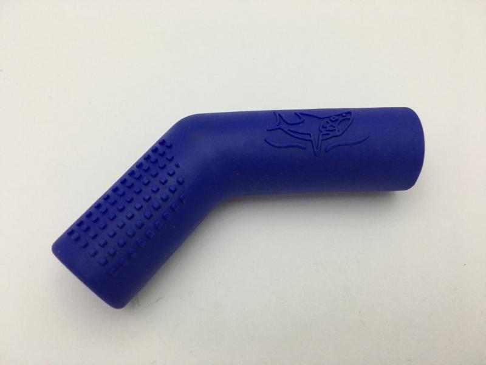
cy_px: 182
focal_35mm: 29
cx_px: 243
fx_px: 407
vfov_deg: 48.2
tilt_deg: -62.9
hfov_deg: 61.7
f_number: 2.2
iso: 160
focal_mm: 4.15
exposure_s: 1/30
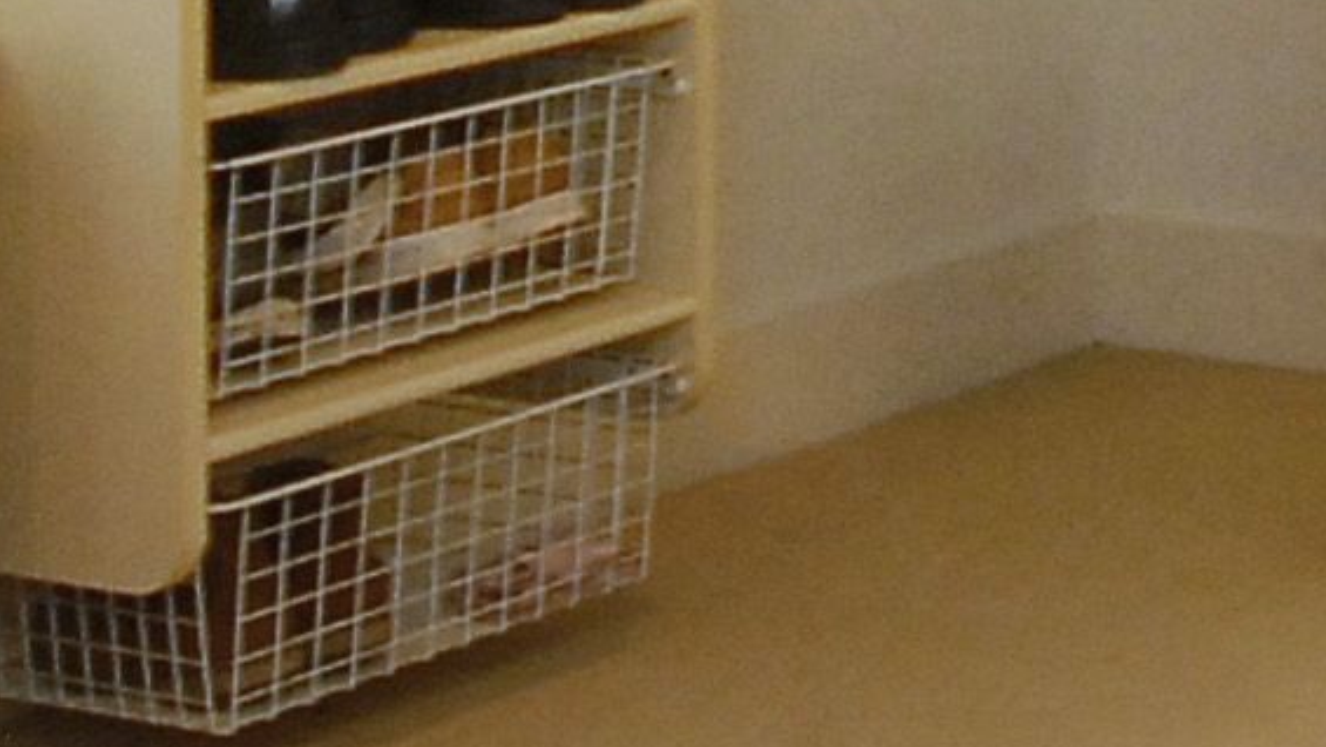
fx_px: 3798
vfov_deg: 10.7
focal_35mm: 108
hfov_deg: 16.1
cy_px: -433
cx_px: 2509
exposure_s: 1/60
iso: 500
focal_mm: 10
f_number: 5
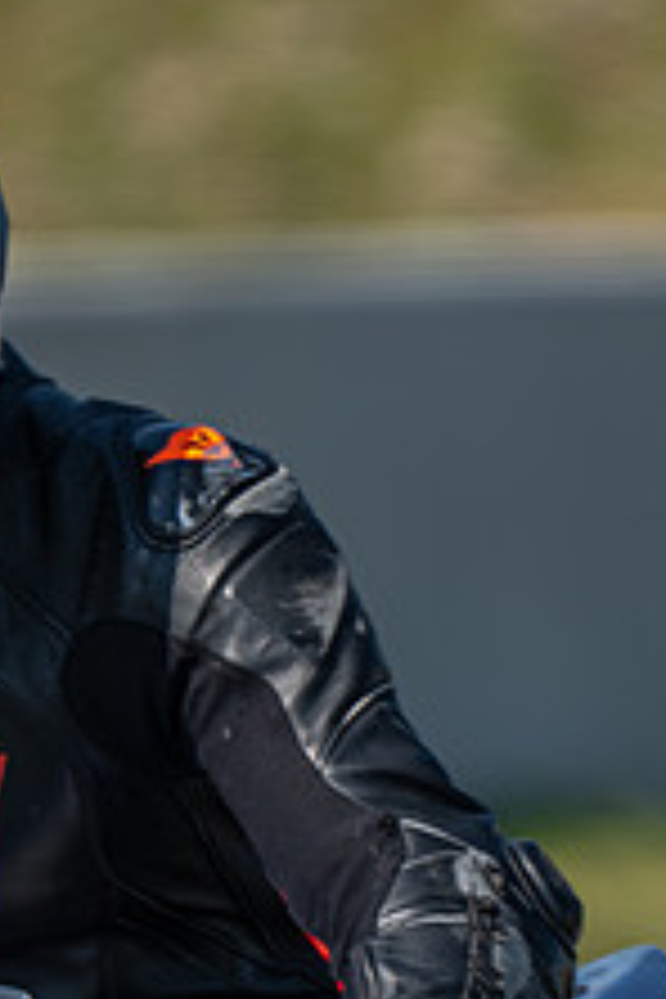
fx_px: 52582
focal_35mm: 1895
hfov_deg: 0.7
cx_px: 487
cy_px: 948
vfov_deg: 1.1
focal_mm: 600
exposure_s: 1/1250
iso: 220
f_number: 6.3
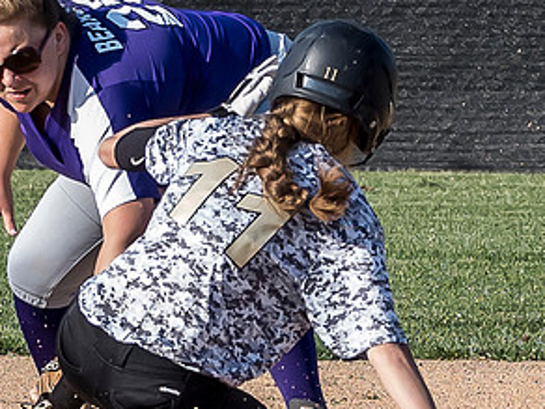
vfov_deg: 1.5
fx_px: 15272
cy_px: 236
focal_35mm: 970
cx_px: 123
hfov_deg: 2.0
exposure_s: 1/1000
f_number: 5
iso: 400
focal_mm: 73
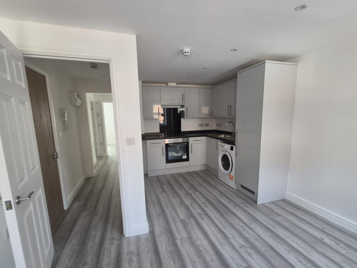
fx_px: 165
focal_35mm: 16
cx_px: 180
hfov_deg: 94.5
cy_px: 148
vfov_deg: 77.9
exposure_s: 1/100
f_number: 2.2
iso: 250
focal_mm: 1.74
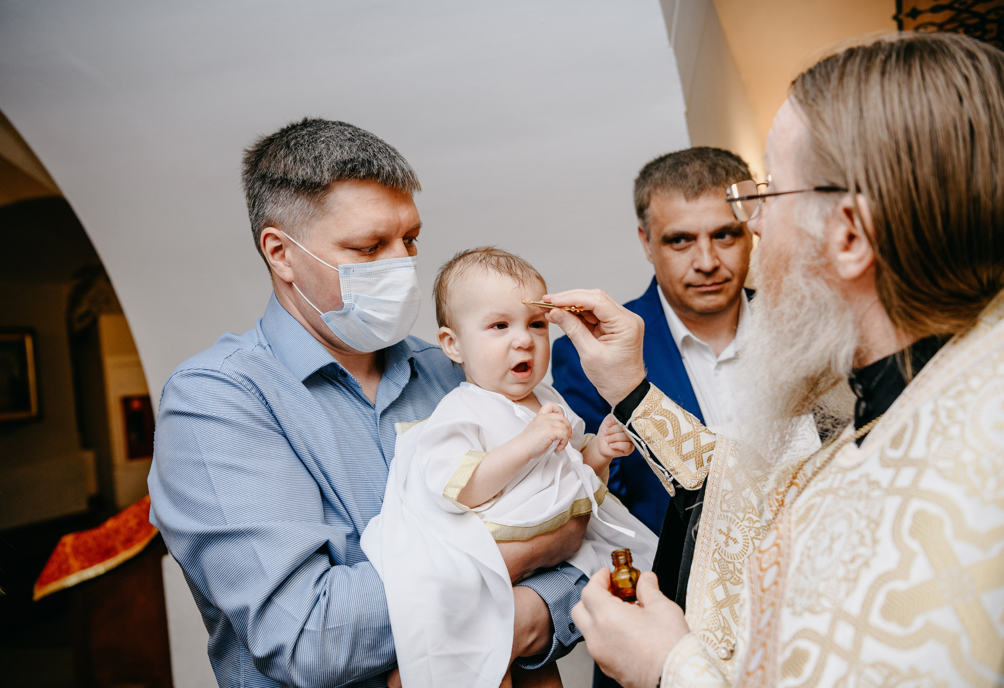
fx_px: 1059
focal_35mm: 38
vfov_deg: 36.0
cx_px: 474
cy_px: 353
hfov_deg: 50.7
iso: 500
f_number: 3.5
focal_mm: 36
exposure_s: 1/160
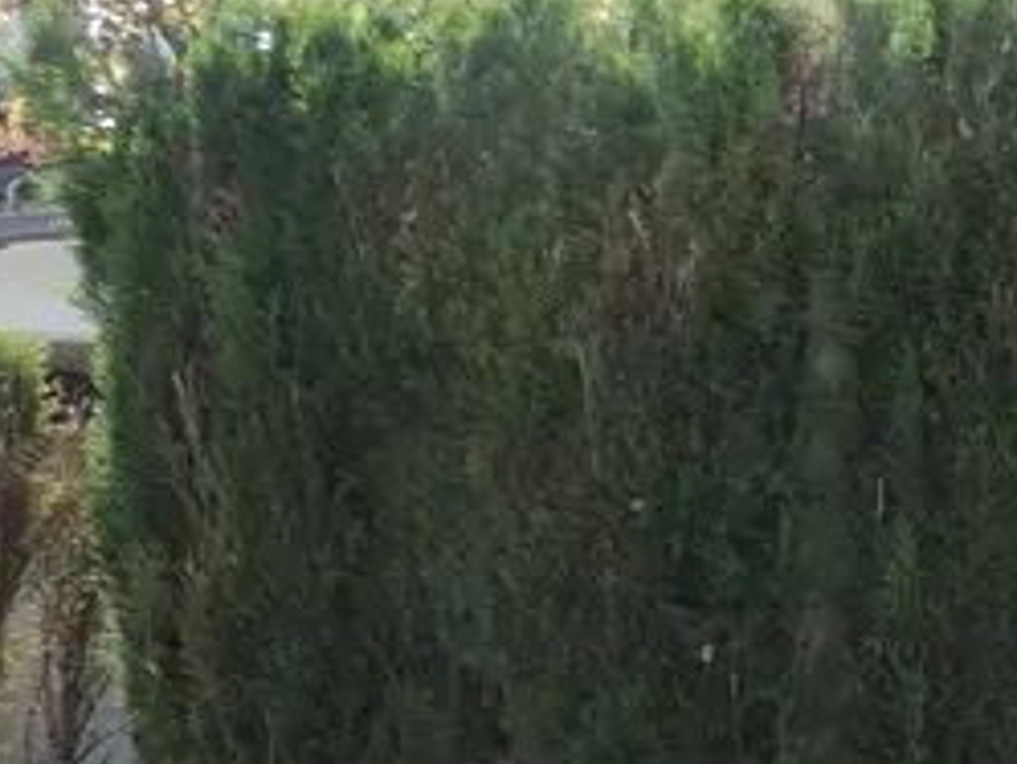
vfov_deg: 15.3
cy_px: 143
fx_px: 2822
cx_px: 1818
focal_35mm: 96
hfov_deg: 16.9
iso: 80
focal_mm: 4.3
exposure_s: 1/320
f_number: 3
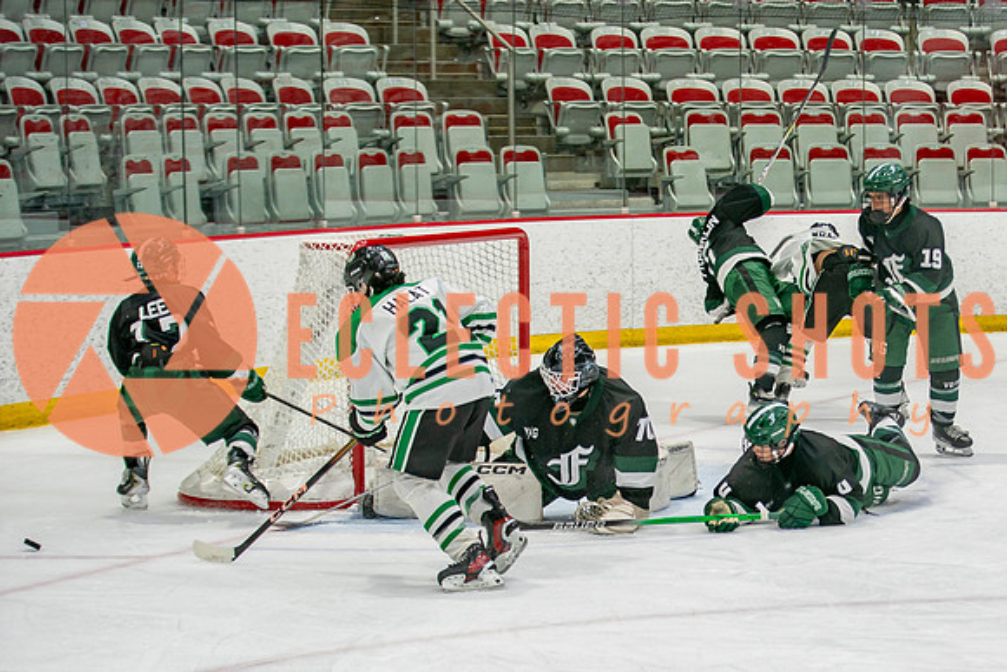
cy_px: 452
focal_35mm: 121
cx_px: 811
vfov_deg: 11.3
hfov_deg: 16.8
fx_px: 3379
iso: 640
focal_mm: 75
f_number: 3.2
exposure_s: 1/640
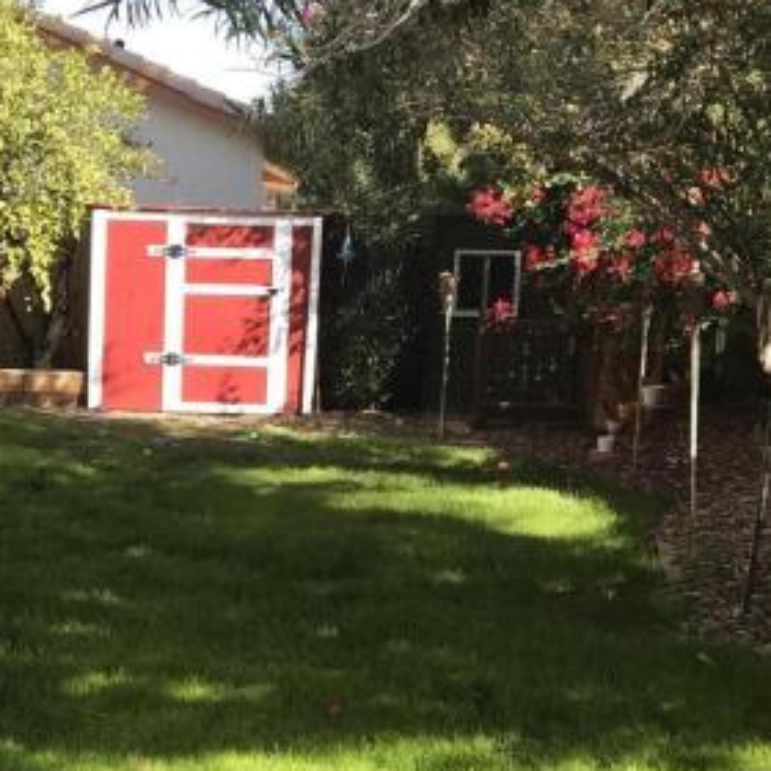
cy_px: 578
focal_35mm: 68
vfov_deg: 25.1
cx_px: 135
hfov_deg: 24.9
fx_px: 1714
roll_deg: -1.9
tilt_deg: -10.8
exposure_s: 1/669
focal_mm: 3.99
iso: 20
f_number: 1.8
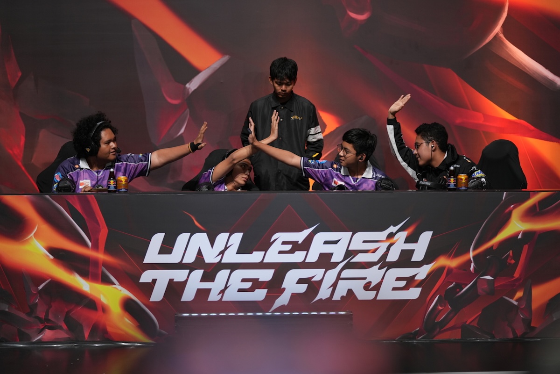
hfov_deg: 20.2
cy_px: 187
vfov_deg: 13.6
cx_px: 280
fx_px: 1571
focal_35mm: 101
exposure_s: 1/250
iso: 640
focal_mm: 101
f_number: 2.8
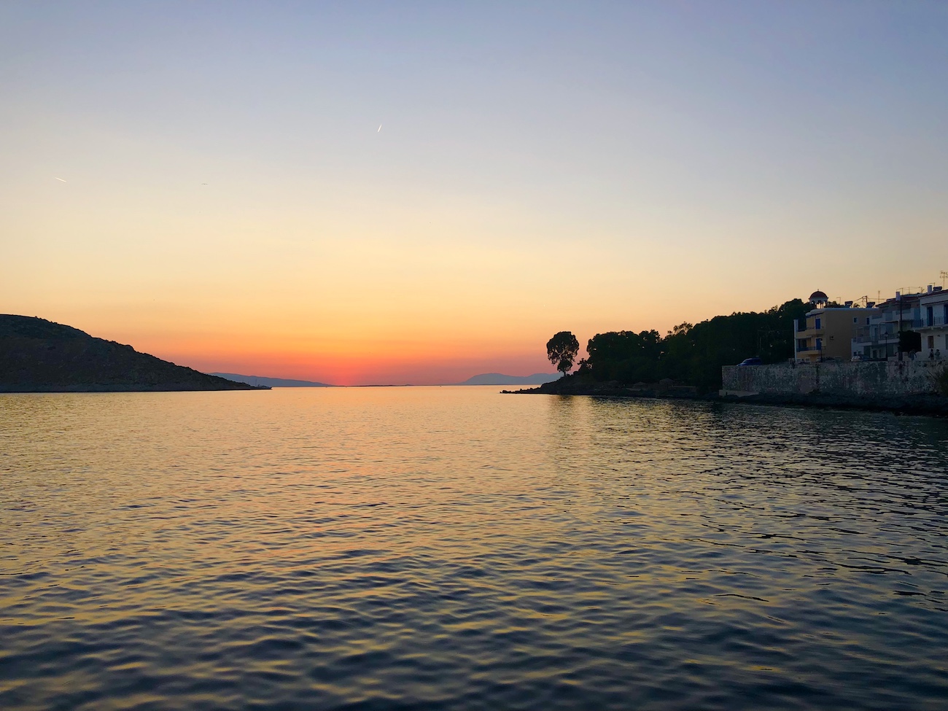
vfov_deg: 49.7
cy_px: 356
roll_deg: +0.8
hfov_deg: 63.4
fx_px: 767
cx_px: 474
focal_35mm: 28
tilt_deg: +0.4
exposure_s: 1/218
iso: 20
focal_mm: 4
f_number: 1.8
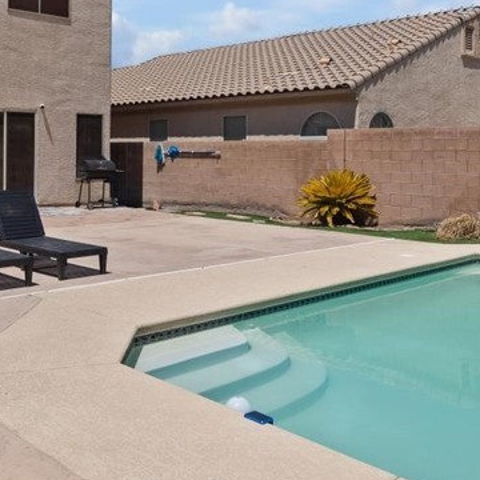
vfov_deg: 40.7
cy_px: 191
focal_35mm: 41
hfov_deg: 40.8
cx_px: 205
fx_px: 643
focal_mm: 16
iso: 400
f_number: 8
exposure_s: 1/250
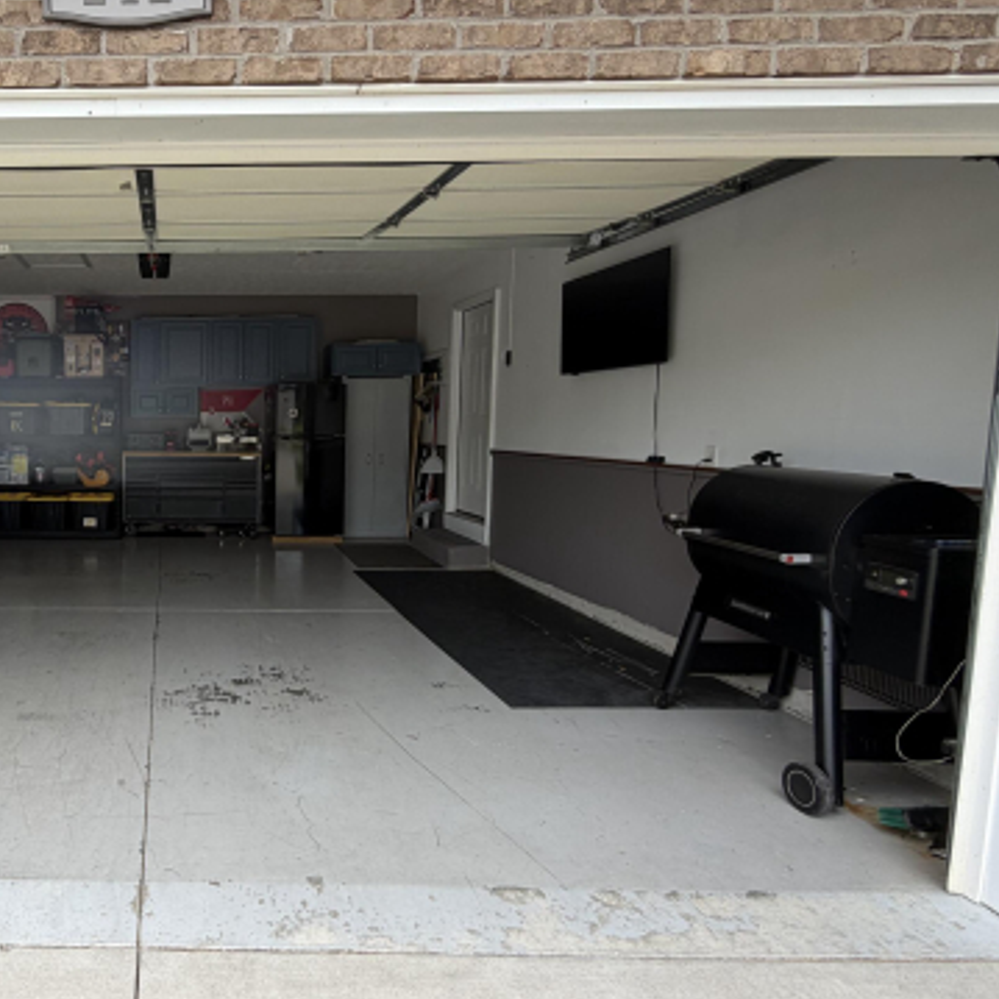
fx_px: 751
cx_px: 157
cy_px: 501
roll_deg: +0.4
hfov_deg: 60.1
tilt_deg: -5.1
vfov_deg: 67.3
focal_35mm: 23
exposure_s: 1/182
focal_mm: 2.22
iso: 40
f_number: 2.2
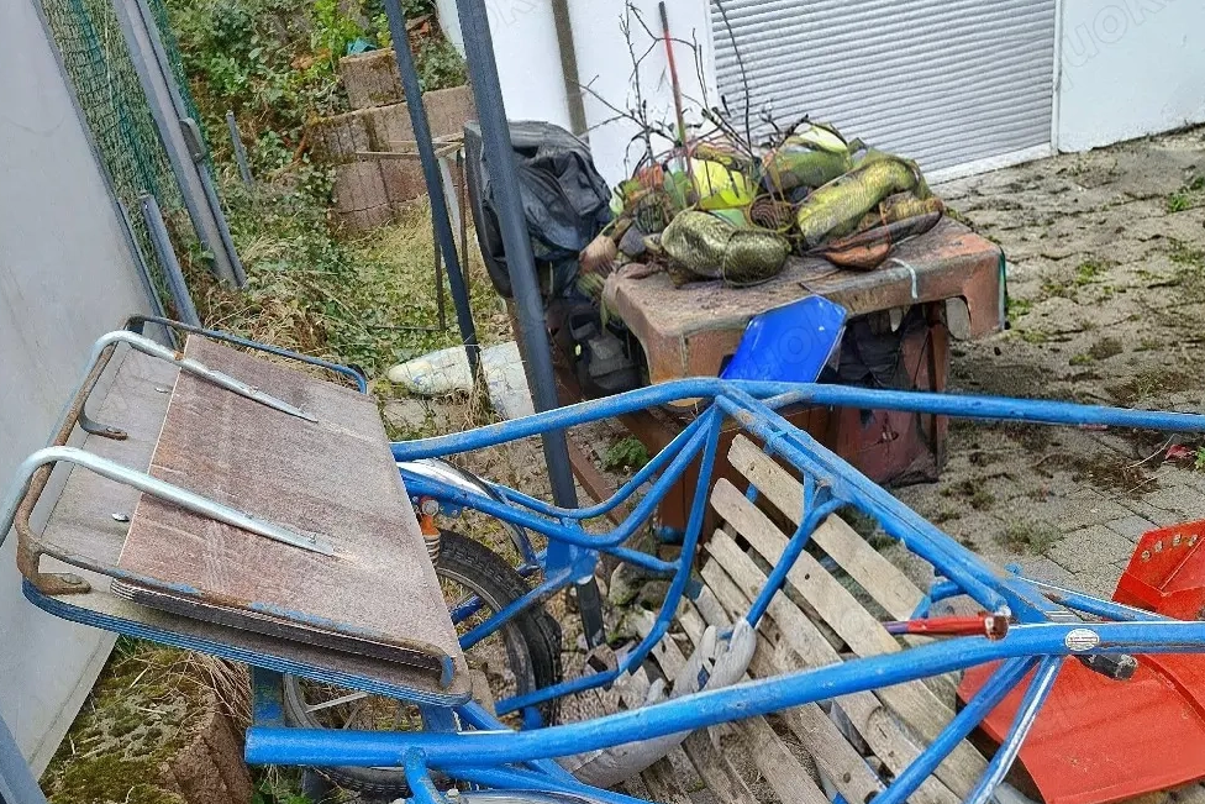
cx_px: 604
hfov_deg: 55.8
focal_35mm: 34
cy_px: 680
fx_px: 1138
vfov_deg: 37.1
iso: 100
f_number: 1.8
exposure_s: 1/175
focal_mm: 5.56
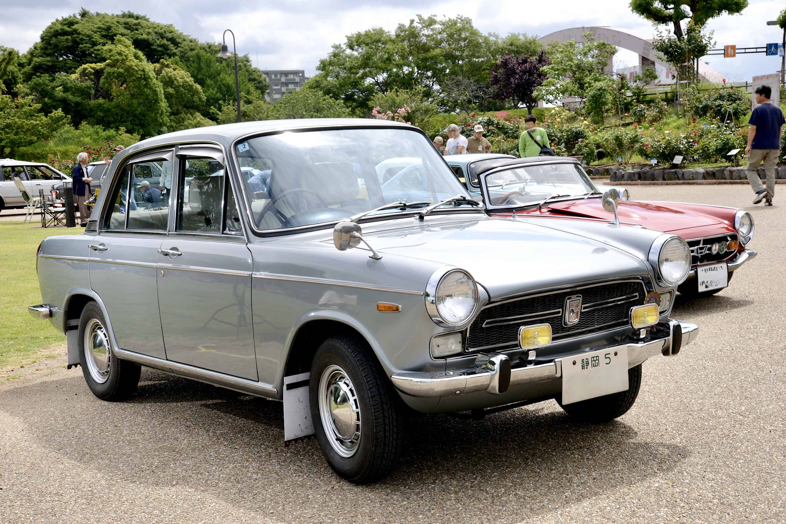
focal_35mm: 50
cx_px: 393
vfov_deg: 27.0
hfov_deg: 39.6
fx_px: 1092
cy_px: 262
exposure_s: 1/100
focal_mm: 50
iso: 200
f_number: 16
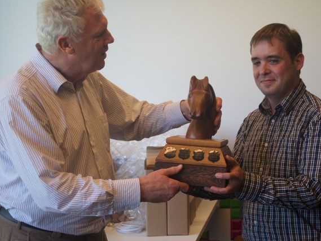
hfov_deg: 24.0
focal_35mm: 81
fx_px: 751
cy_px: 102
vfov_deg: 18.2
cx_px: 208
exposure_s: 1/125
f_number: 5.3
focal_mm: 40
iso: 400
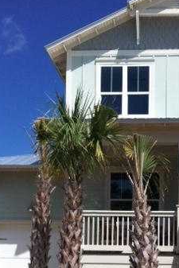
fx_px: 514
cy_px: 224
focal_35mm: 69
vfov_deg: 28.4
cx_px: 131
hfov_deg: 19.6
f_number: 2.8
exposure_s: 1/2514
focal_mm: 3.85
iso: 80
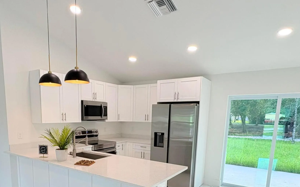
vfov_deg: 45.2
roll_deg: -0.7
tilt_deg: -8.5
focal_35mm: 26
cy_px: 150
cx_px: 124
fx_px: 213
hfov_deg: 69.9
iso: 80
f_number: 2.2
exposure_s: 1/122
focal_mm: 2.22
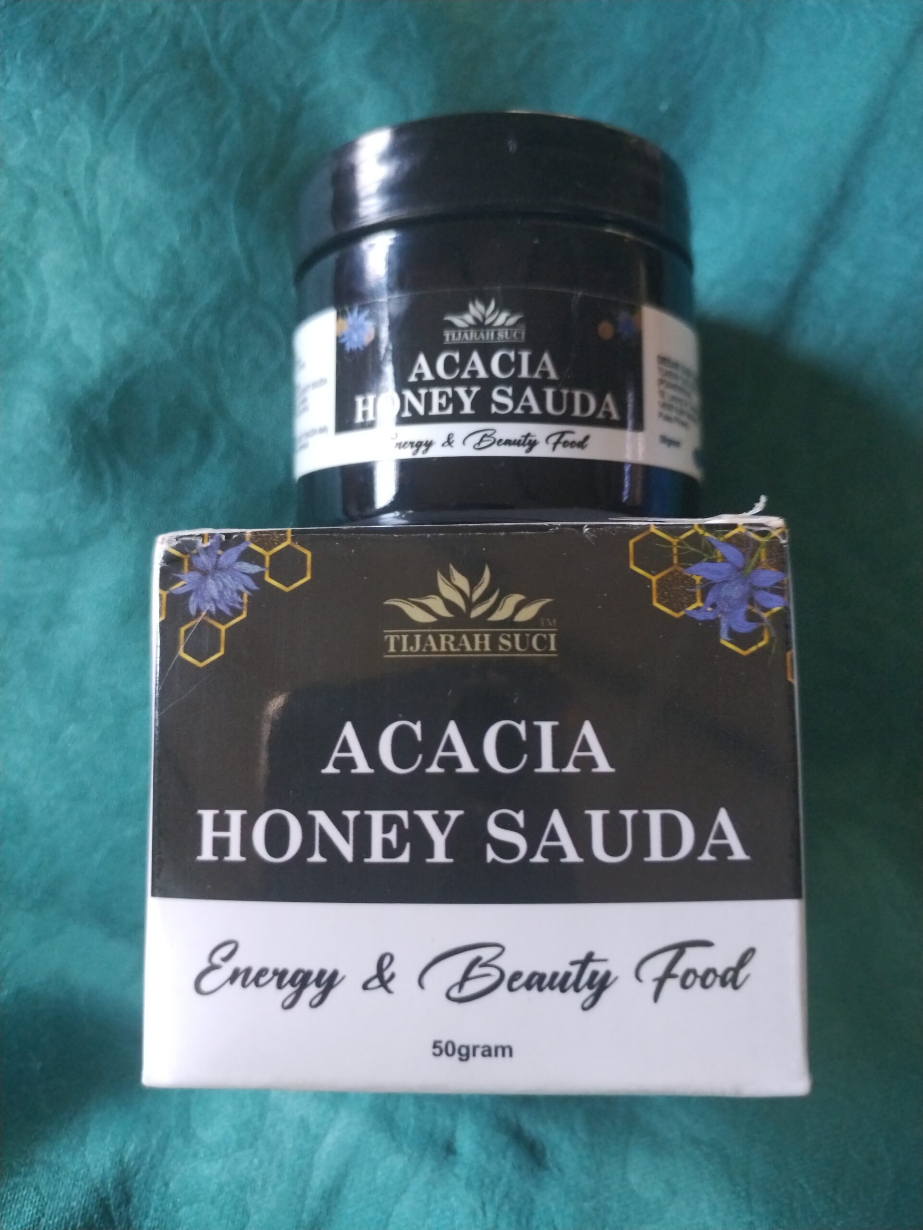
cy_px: 615
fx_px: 924
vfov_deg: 67.3
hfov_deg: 53.1
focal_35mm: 26
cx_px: 462
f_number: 1.8
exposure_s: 1/20
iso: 710
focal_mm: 4.75
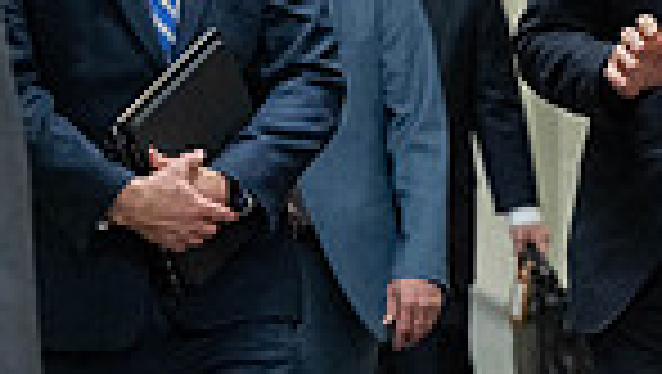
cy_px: 286
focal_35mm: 352
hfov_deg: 6.1
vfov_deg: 3.5
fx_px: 6184
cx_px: 320
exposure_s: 1/400
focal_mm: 85
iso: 3200
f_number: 2.8
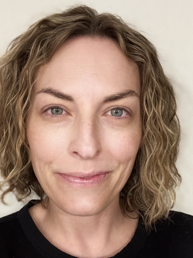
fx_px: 290
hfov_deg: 36.7
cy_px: 164
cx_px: 77
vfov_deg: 47.3
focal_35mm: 39
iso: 250
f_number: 1.9
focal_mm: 2.69
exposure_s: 1/40
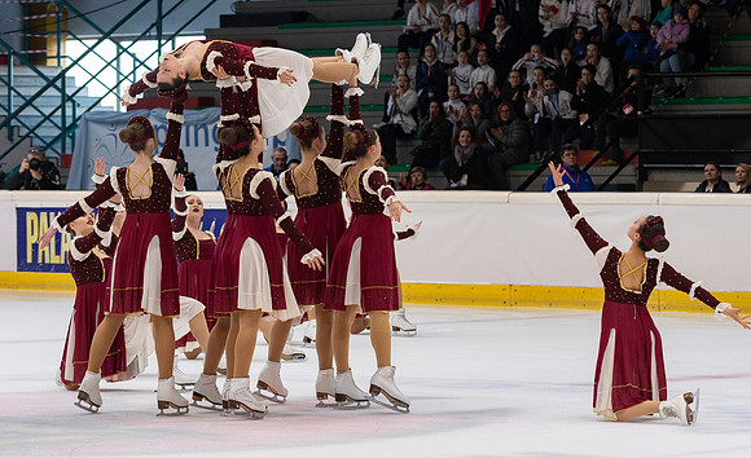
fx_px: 3670
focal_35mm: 180
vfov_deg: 7.1
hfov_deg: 11.7
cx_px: 262
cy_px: 212
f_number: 3.5
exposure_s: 1/250
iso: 800
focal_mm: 90
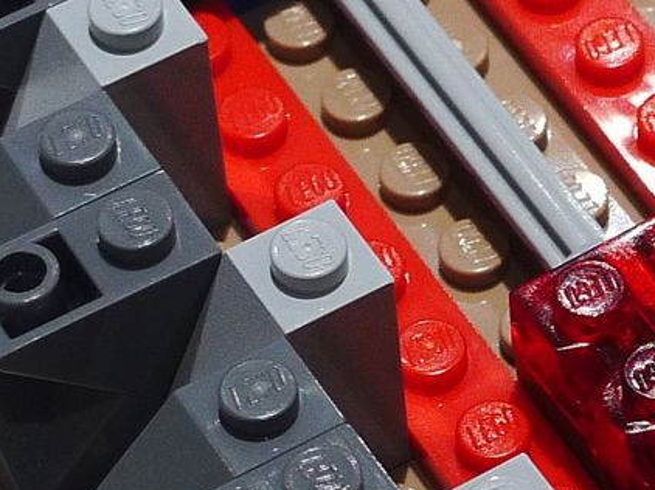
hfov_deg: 8.7
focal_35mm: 225
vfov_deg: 6.6
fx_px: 4255
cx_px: 719
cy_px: 329
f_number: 3.5
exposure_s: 1/20
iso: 200
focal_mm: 11.1
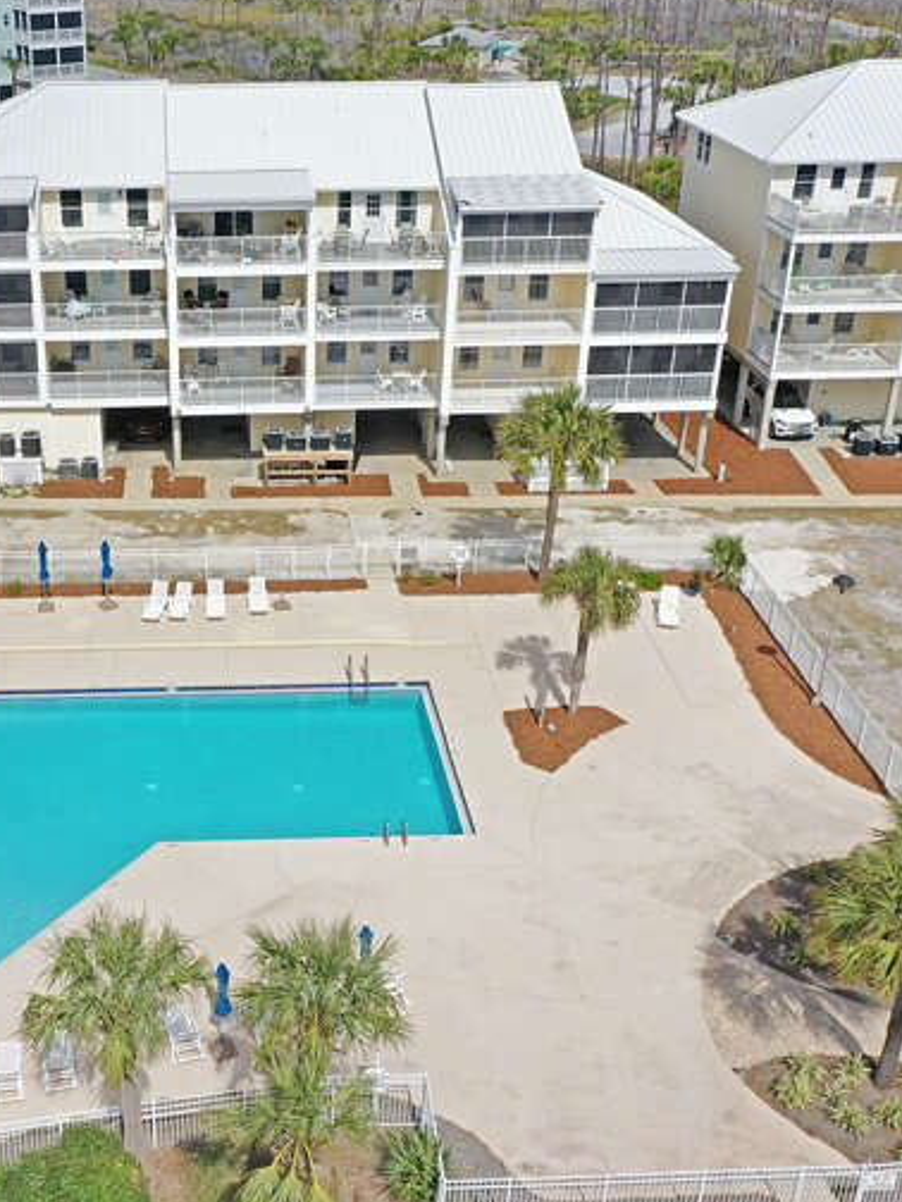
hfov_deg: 34.5
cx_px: 236
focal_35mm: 41
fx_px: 1424
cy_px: 594
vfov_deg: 45.8
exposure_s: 1/640
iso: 100
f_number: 6.3
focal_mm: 10.26
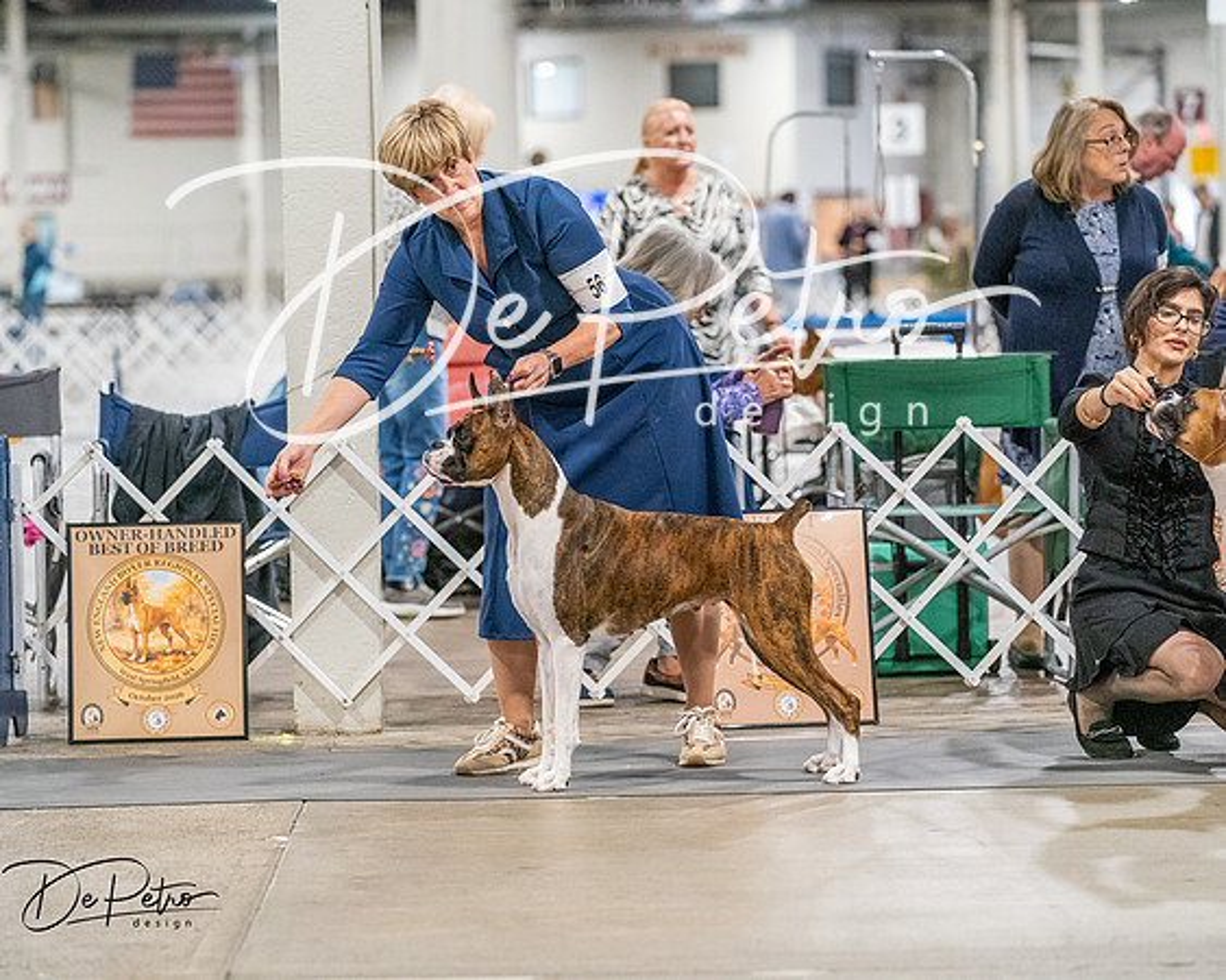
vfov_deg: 10.5
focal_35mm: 148
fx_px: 5351
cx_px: 613
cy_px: 490
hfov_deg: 13.1
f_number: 3.5
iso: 6400
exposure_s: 1/250
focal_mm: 131
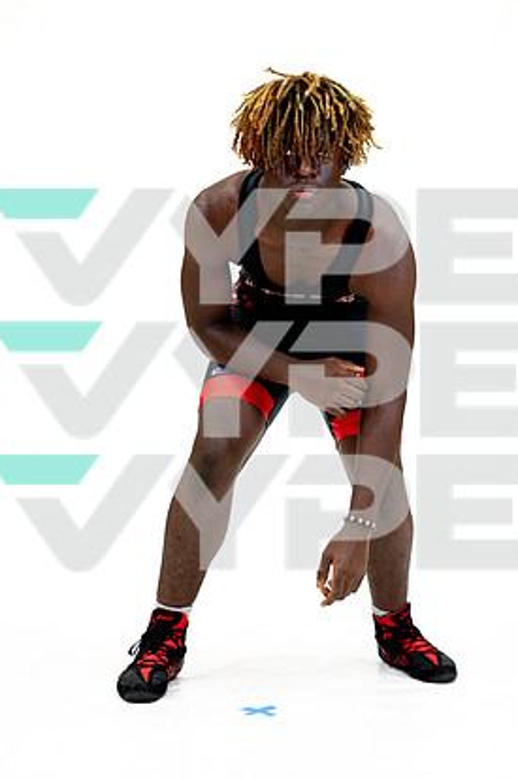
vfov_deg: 28.1
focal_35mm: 72
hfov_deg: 18.9
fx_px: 1555
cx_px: 267
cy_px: 381
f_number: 4.5
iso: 2500
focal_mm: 66
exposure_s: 1/320
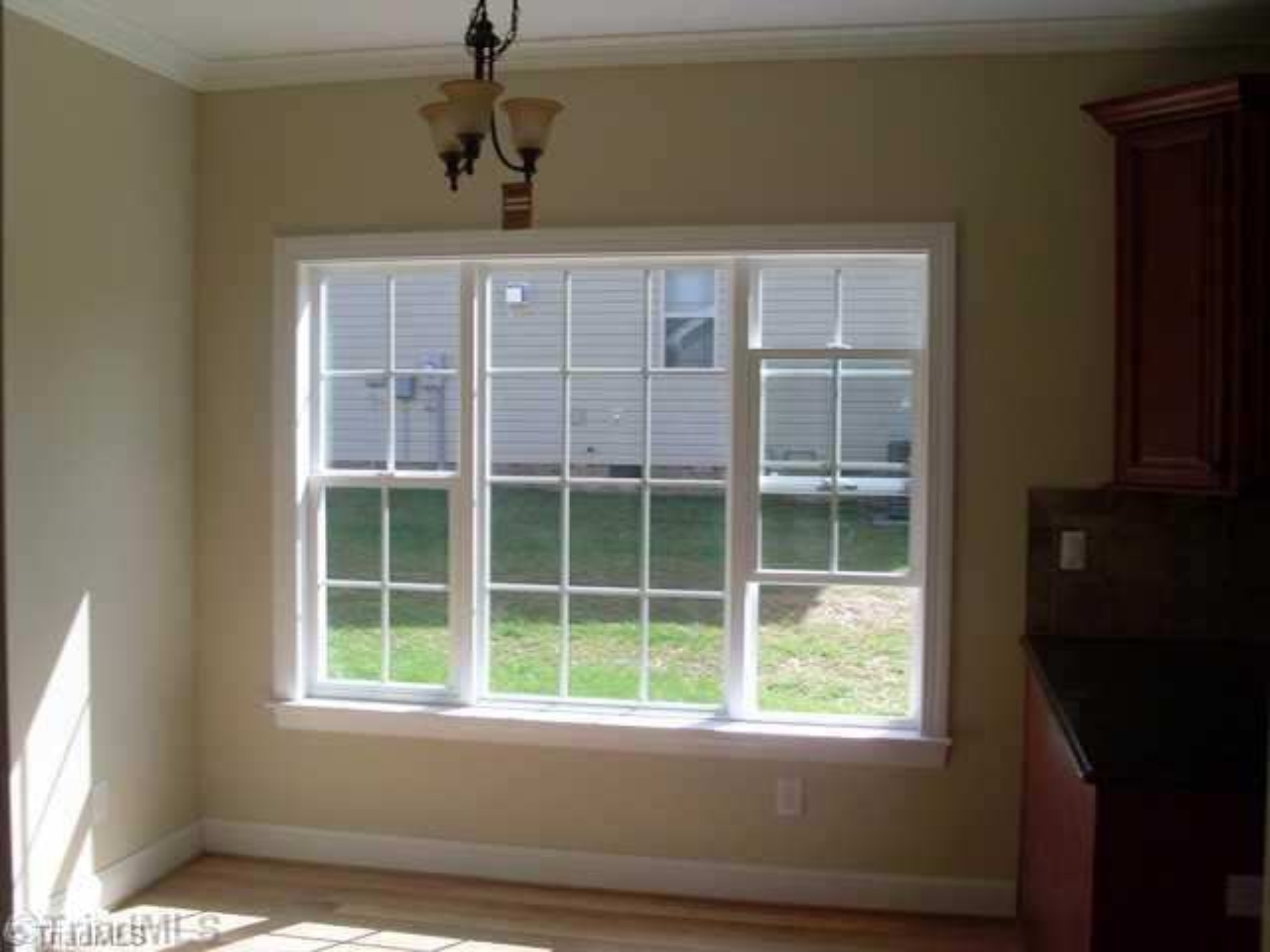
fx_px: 1394
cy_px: 476
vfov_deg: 37.7
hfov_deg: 49.0
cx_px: 635
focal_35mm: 38
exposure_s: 1/60
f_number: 7.7
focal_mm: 6.3
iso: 80
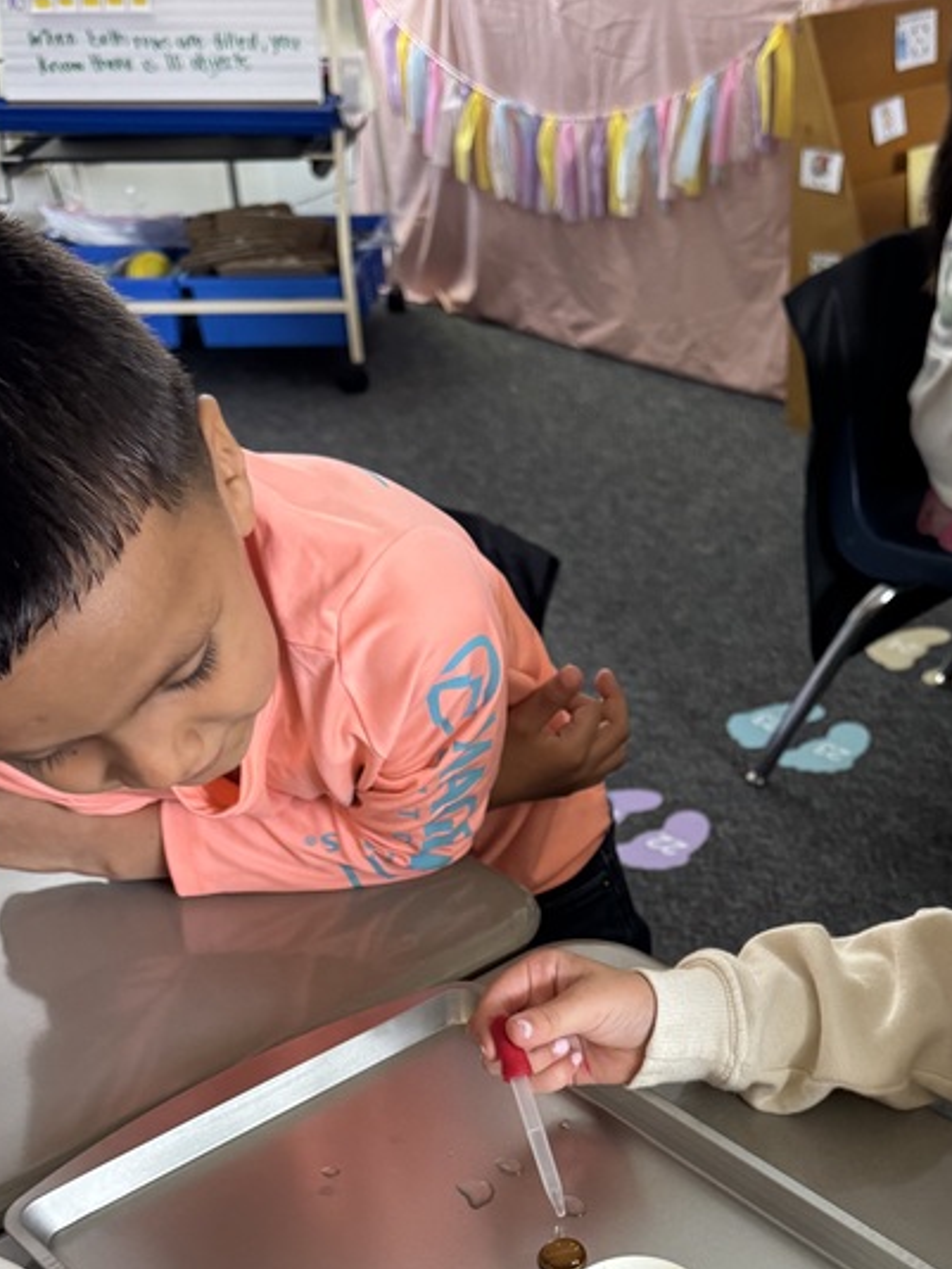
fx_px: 1685
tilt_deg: -35.8
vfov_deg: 40.0
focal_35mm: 46
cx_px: 729
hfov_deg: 30.9
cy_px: 970
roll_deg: -0.3
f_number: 1.78
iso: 400
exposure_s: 1/60
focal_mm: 6.76
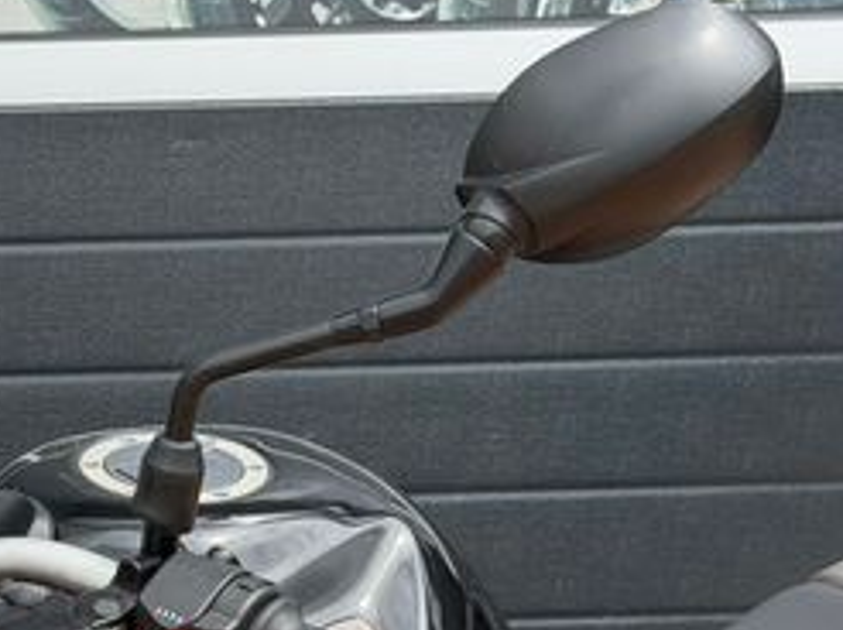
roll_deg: +1.5
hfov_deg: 15.5
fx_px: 3041
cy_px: 606
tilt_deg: -8.9
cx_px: -27
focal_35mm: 125
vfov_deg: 11.7
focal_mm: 6.76
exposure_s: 1/1642
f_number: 1.78
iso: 64
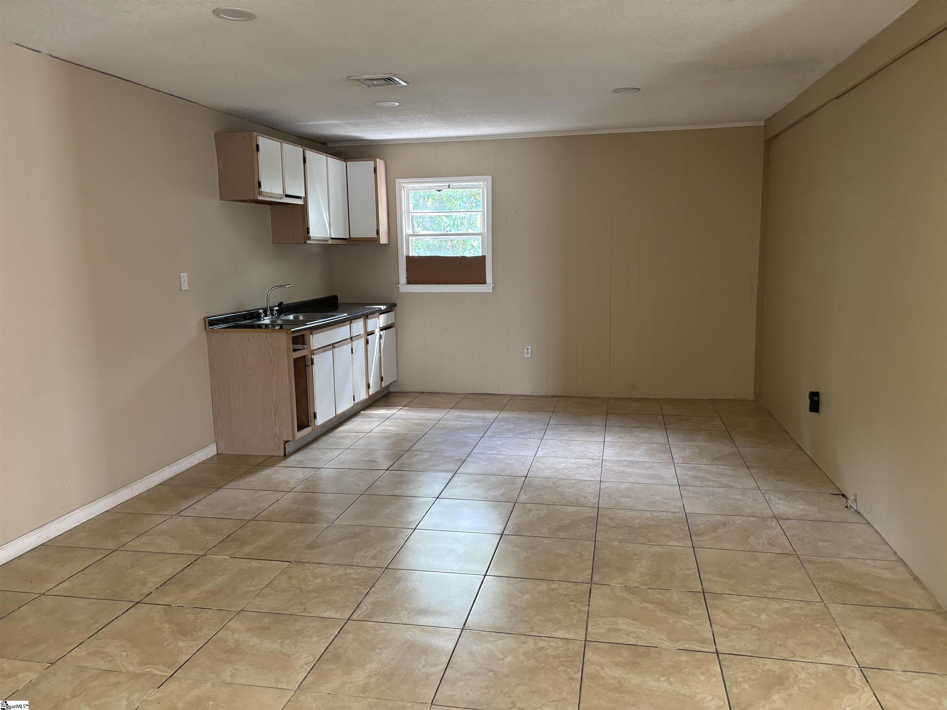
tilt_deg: -9.6
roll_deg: +2.3
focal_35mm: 26
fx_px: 711
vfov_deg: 53.1
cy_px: 355
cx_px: 474
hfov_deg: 67.3
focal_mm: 5.96
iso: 200
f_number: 1.6
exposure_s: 1/60
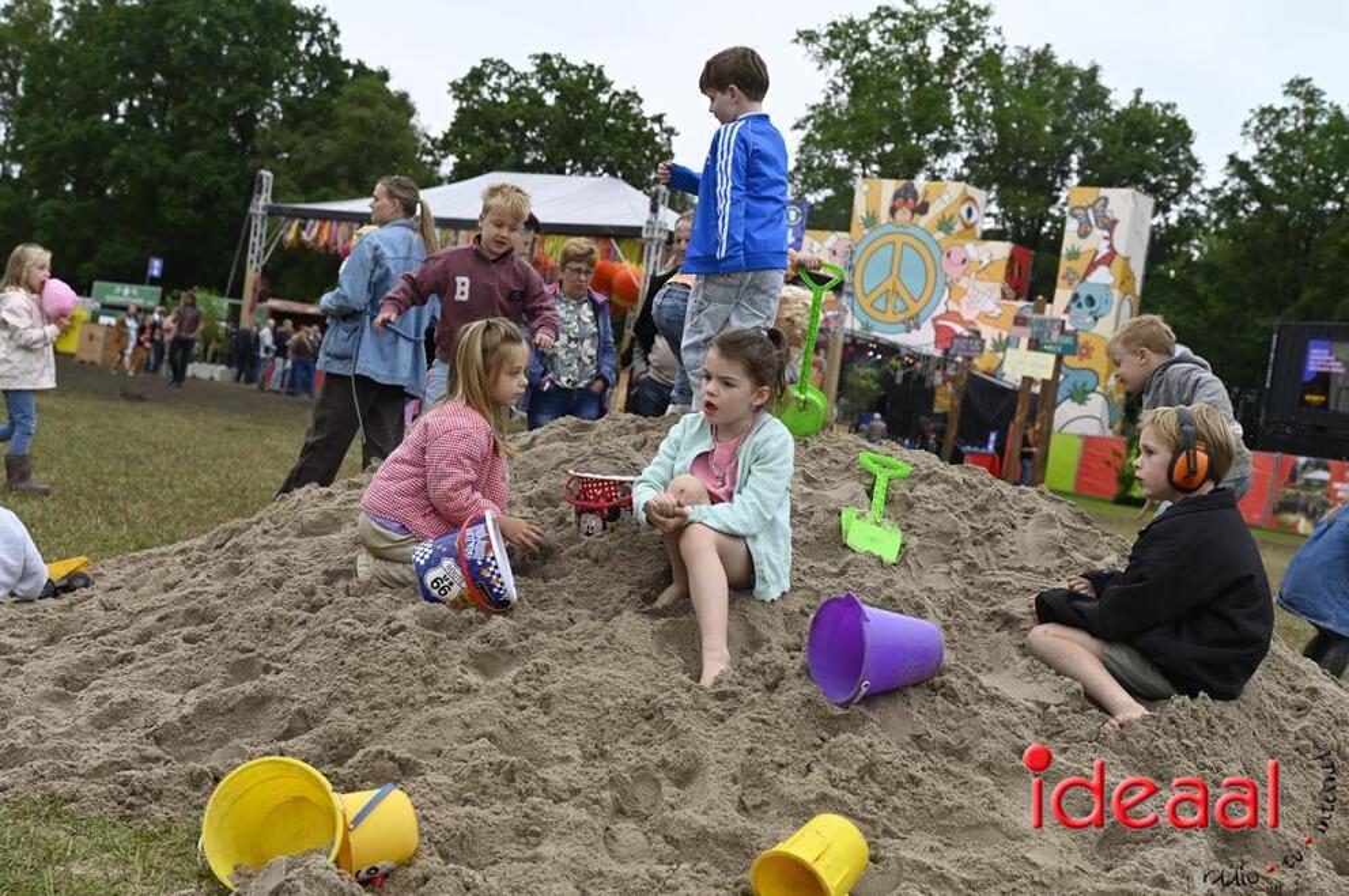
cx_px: 674
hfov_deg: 41.2
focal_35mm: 48
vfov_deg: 28.0
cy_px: 448
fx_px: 1797
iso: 200
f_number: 5
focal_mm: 48
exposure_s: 1/250
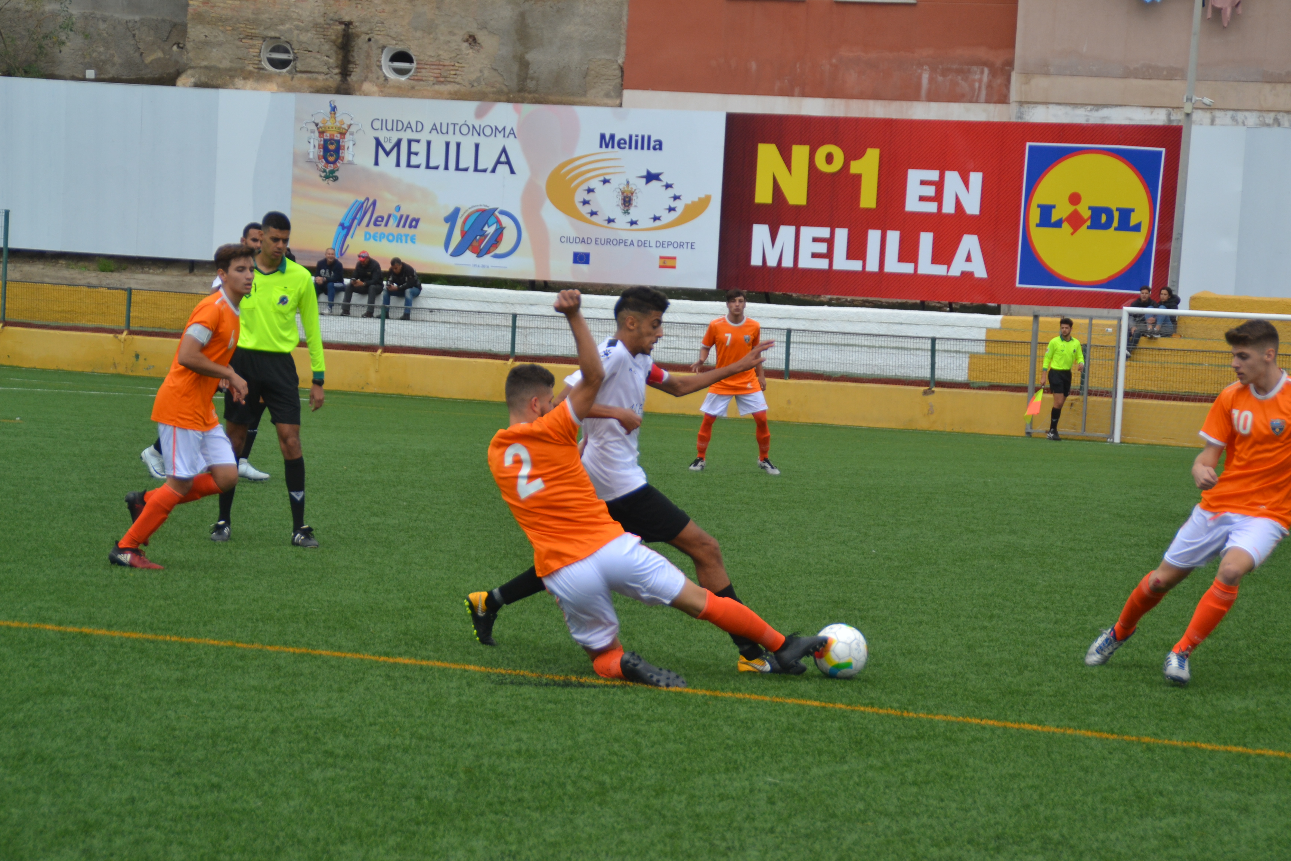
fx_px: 4572
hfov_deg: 16.1
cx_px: 646
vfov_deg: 10.8
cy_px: 430
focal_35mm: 128
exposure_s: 1/1250
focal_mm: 85
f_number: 5.6
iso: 400
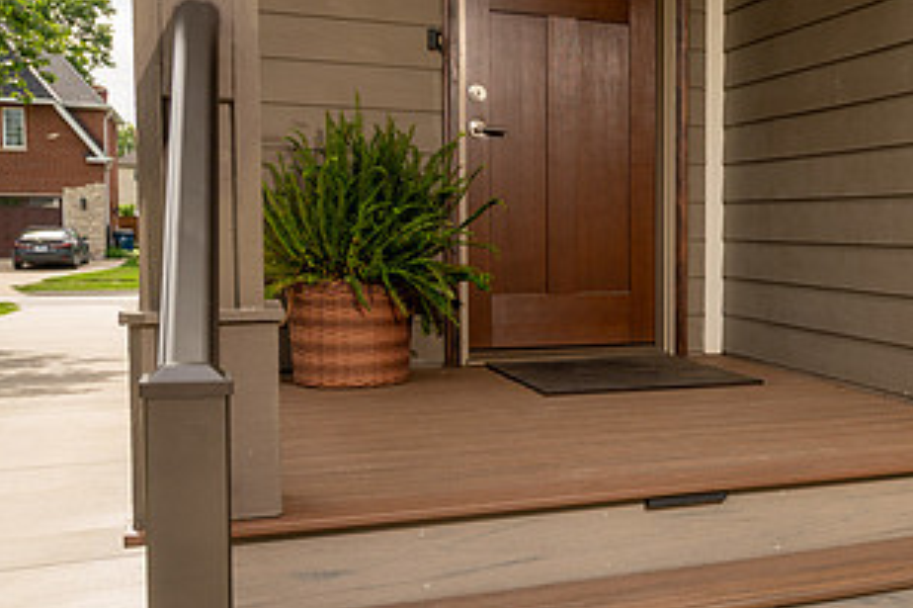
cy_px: 303
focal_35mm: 48
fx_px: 1217
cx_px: 851
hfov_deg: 37.9
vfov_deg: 28.0
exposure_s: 1/320
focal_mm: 25.5
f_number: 6.3
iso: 200
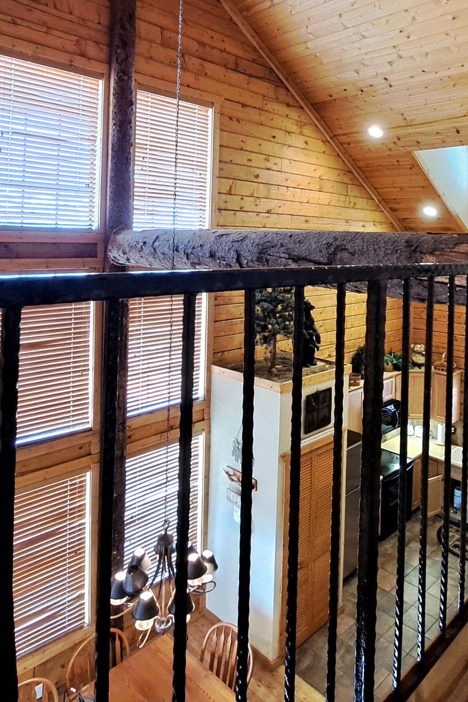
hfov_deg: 54.3
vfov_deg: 75.4
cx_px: 302
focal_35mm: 23
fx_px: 448
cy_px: 289
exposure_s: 1/24
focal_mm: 1.74
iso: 250
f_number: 2.2
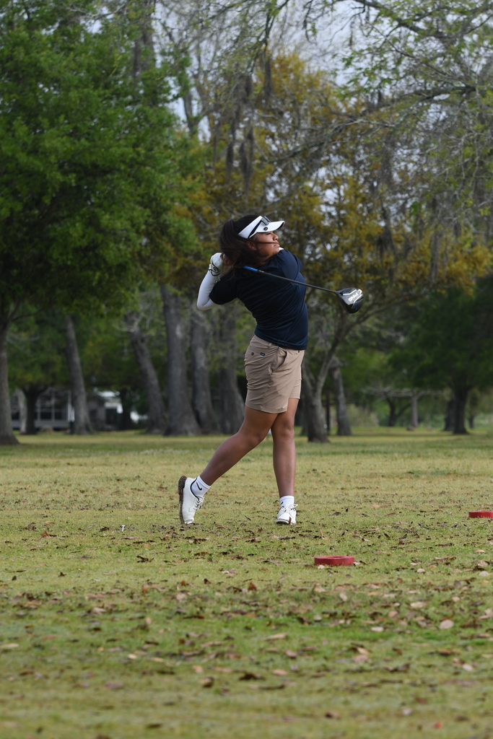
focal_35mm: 183
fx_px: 3758
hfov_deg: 7.5
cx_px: 246
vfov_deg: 11.2
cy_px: 370
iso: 250
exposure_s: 1/1000
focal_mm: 122
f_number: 4
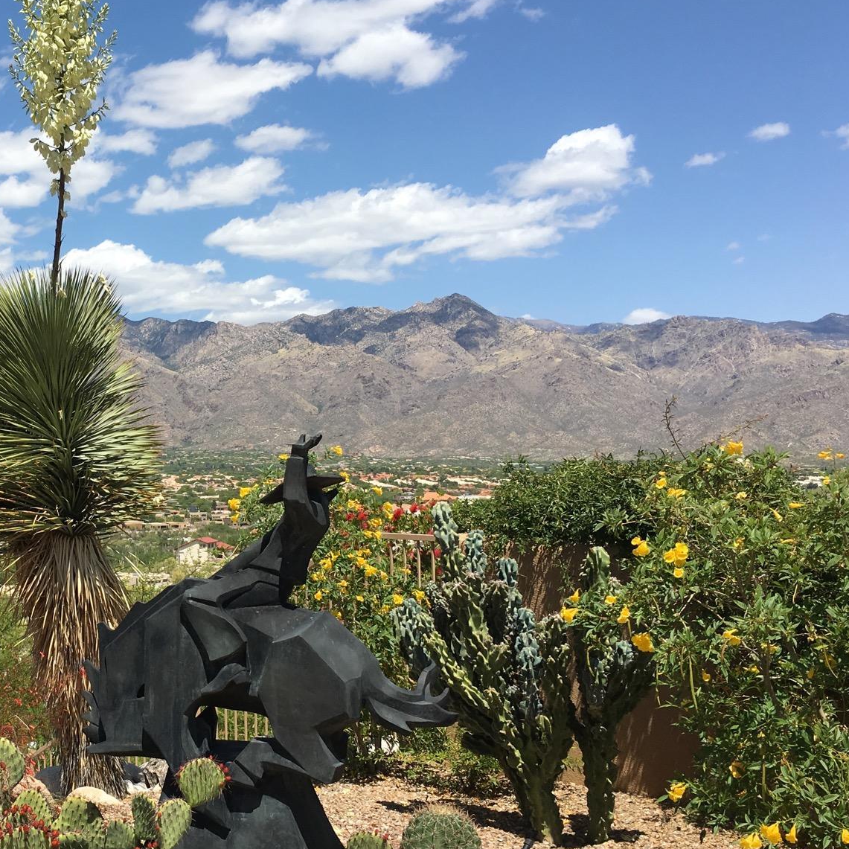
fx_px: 1276
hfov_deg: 35.2
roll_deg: +1.2
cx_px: 126
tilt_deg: +2.2
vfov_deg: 36.8
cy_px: 449
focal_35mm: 46
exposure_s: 1/1923
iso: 25
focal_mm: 4.15
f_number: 2.2
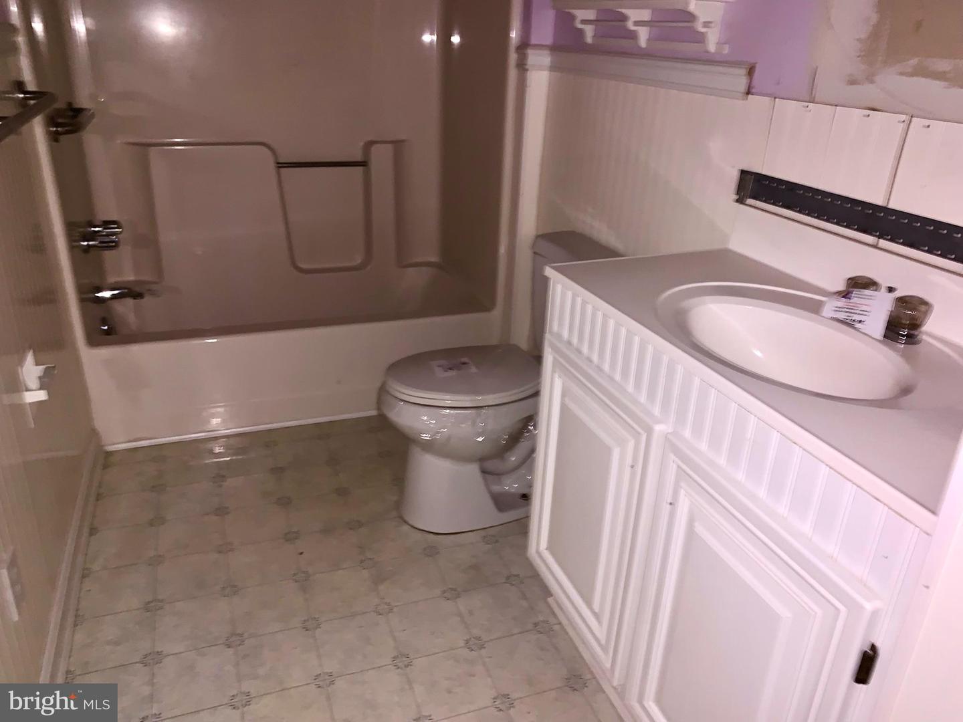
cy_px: 361
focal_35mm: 26
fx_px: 723
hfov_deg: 67.3
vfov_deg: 53.1
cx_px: 482
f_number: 1.8
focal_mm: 4.25
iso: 50
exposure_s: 1/15
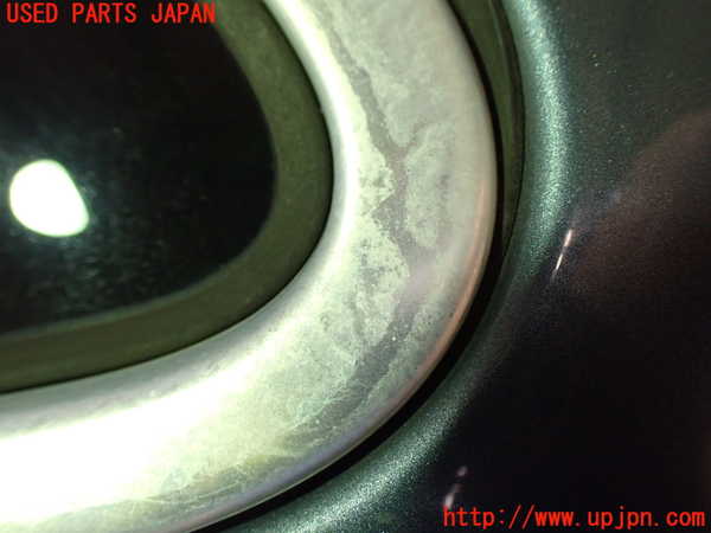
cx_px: 356
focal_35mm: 30
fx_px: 616
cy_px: 266
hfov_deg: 60.0
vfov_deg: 46.8
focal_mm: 5.4
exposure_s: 1/40
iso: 800
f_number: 2.3
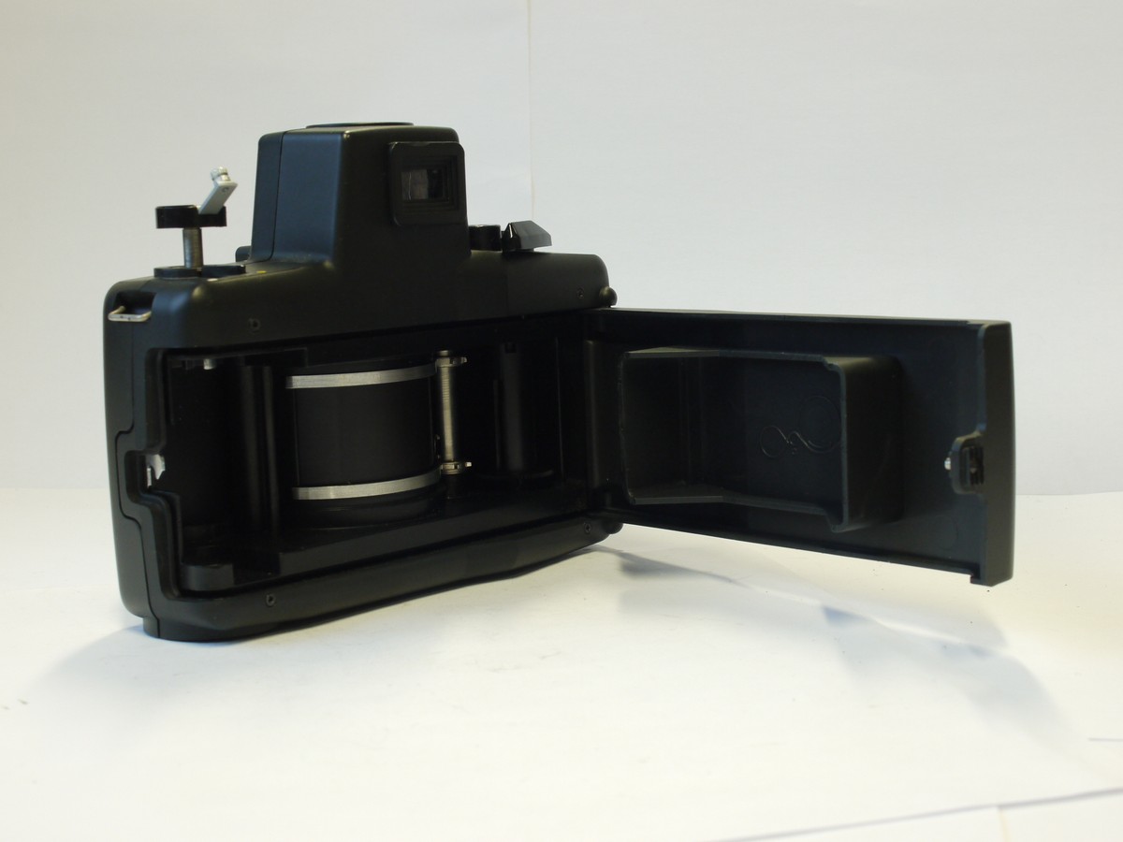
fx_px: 1946
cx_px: 562
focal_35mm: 60
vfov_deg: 24.4
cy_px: 421
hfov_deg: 32.2
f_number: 9
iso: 400
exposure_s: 1/13
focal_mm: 30
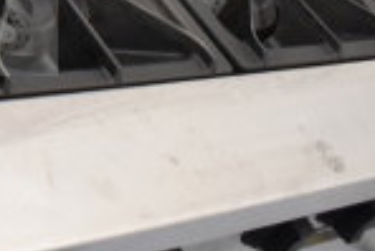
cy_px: -126
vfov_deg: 11.8
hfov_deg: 16.4
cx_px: -228
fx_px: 1157
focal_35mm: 111
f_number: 3.5
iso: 800
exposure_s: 1/30
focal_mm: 18
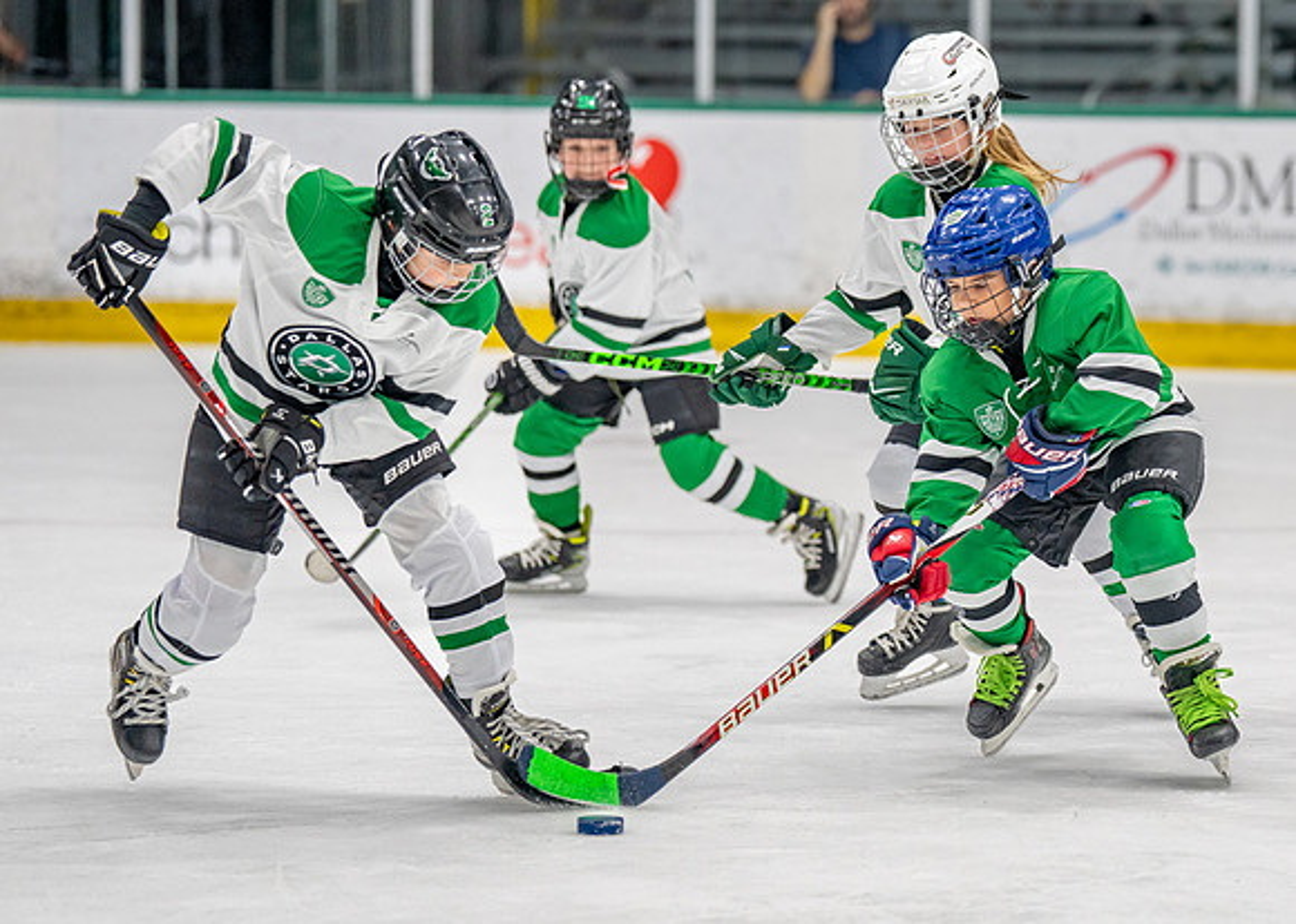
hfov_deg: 10.6
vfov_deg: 7.6
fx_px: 6955
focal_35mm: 189
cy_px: 382
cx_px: 966
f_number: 2.8
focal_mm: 123
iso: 1000
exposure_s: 1/1250
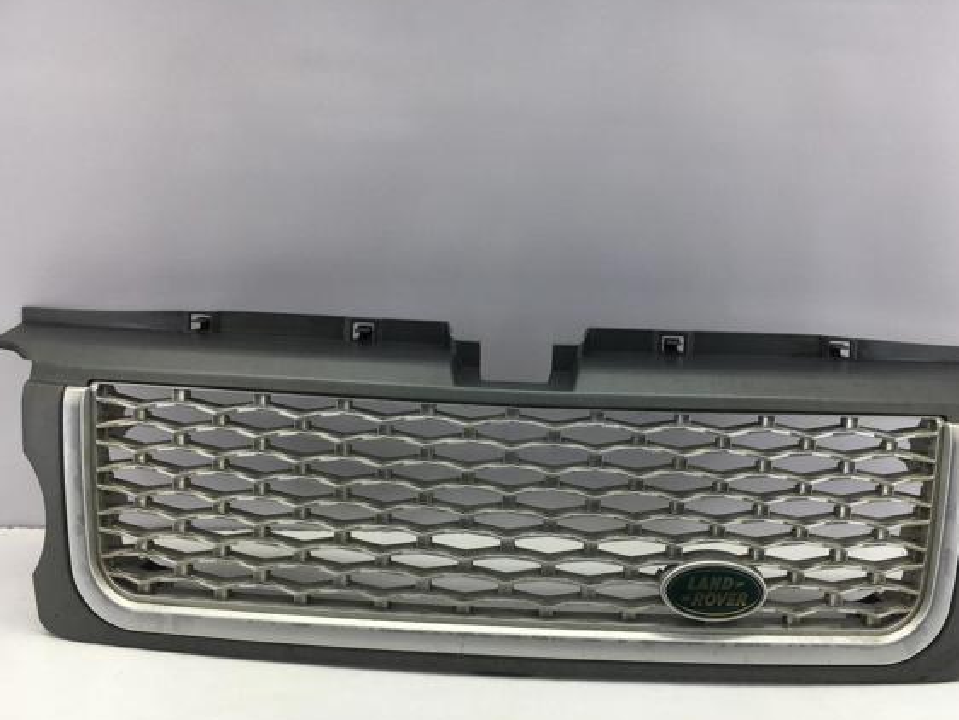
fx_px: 915
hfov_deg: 55.3
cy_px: 387
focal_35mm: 33
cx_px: 519
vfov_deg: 42.9
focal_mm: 4.15
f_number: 2.2
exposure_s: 1/100
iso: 25
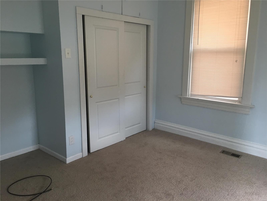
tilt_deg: -9.7
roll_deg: -1.0
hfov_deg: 61.7
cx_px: 134
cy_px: 100
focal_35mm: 29
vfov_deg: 48.2
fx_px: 224
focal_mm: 4.15
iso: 40
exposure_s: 1/15
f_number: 2.2
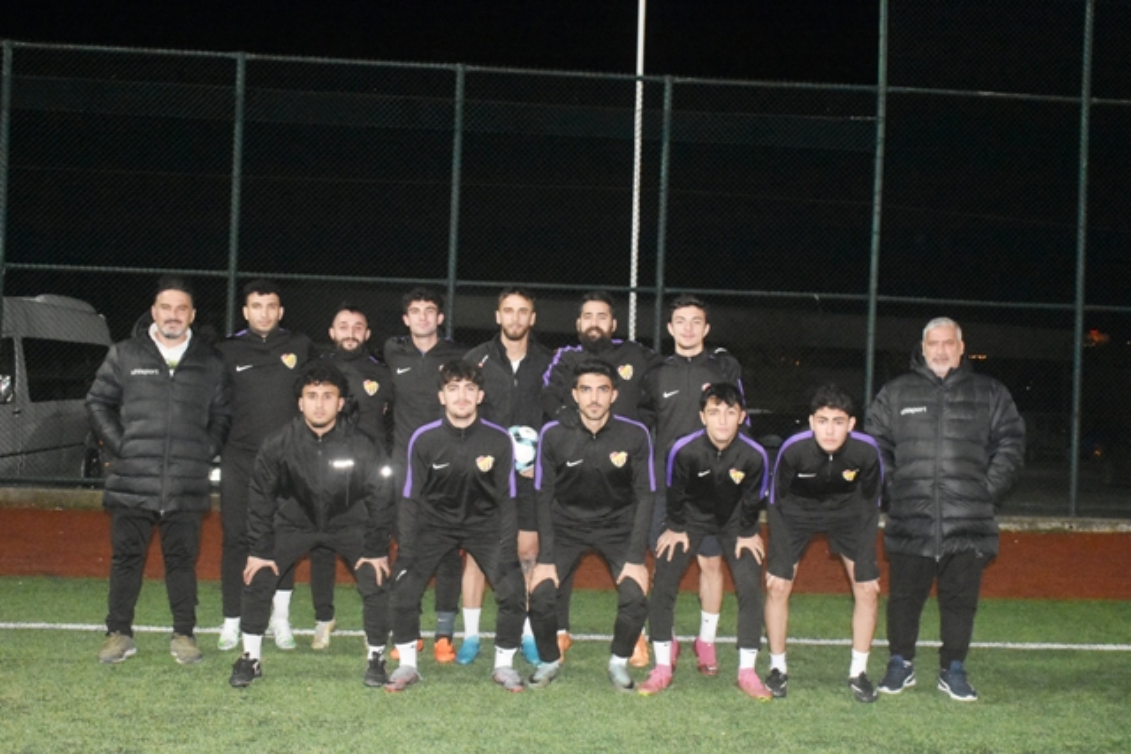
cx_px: 566
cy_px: 377
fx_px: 1273
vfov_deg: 33.0
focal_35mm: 40
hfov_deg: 47.9
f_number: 9
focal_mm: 27
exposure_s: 1/60
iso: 8000
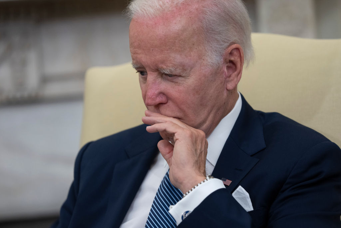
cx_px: 170
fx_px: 1895
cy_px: 114
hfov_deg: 10.3
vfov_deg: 6.9
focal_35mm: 200
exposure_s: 1/200
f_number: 4
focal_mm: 200
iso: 2000
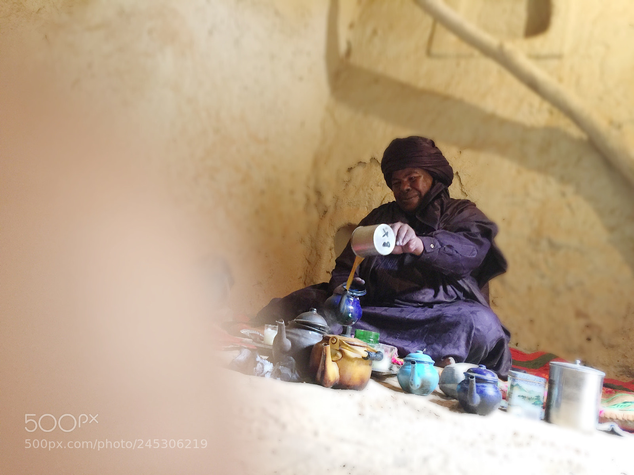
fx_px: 531
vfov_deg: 48.2
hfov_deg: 61.7
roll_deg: -9.0
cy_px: 238
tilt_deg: +5.7
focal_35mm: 29
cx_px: 317
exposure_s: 1/33
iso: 160
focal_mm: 4.15
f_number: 2.2
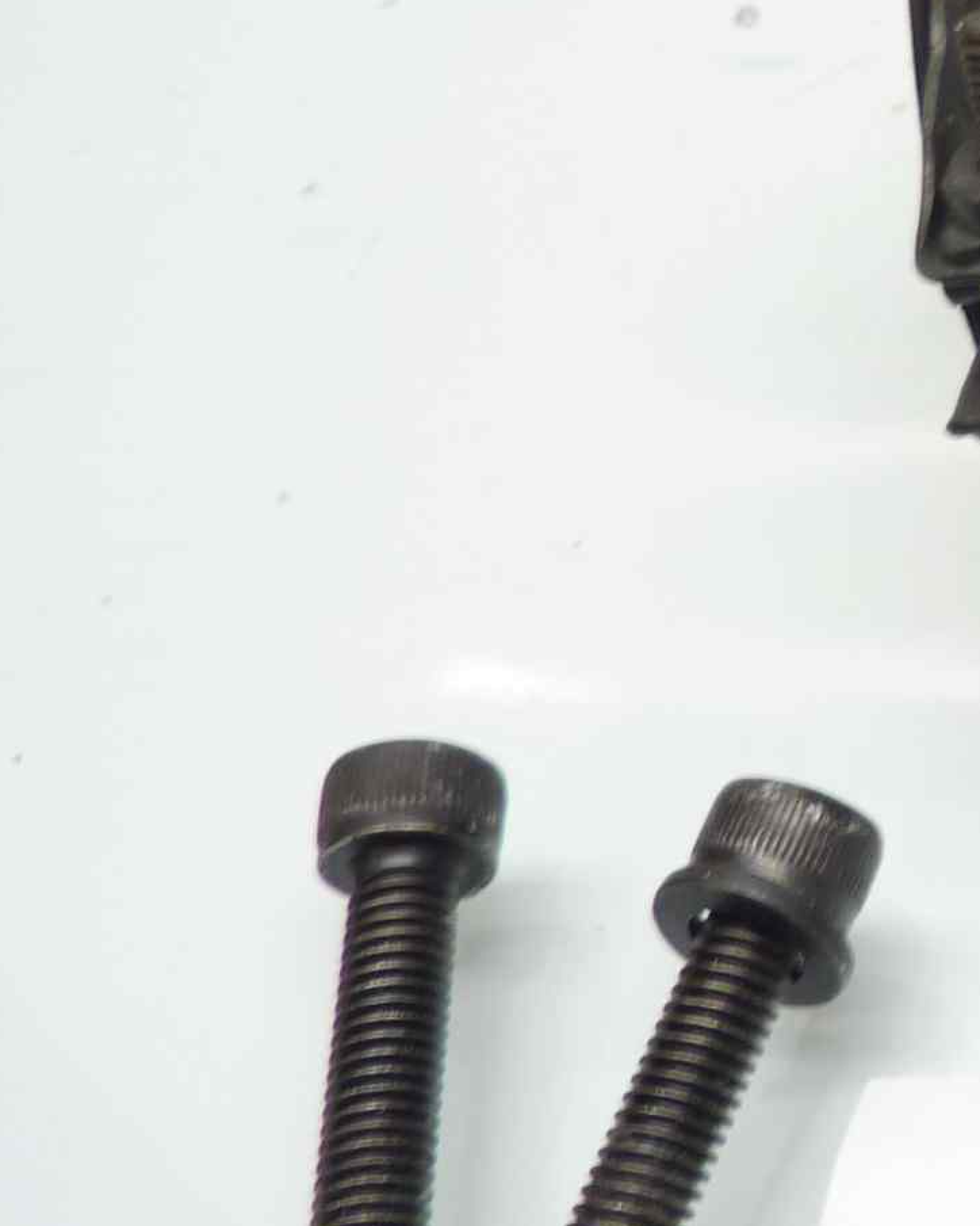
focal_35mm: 69
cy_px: 313
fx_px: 2502
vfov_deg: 27.2
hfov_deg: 18.4
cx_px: 1661
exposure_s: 1/13
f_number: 3.3
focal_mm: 4.1
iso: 80
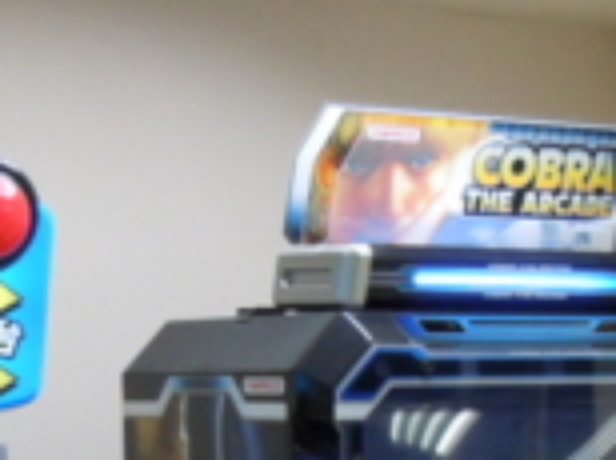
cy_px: 456
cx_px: 464
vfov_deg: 12.5
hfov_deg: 16.8
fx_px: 2079
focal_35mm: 117
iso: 400
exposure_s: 1/60
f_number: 3.5
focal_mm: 5.4
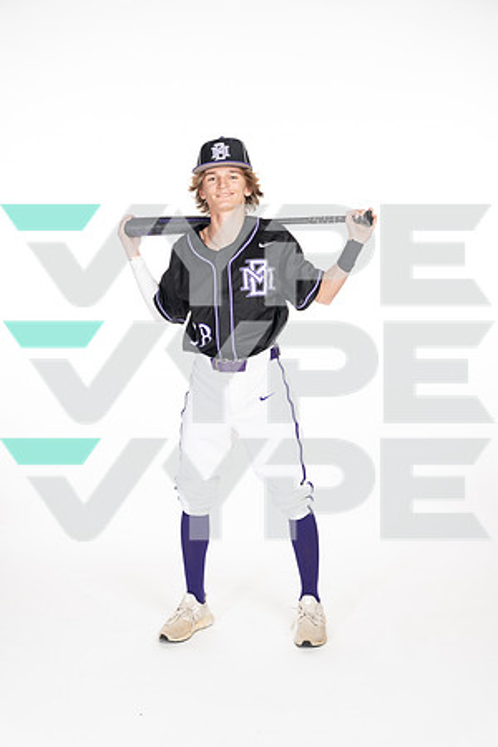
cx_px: 249
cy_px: 374
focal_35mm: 50
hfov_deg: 27.0
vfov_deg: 39.6
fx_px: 1037
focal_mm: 50
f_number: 5.6
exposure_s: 1/250
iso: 250
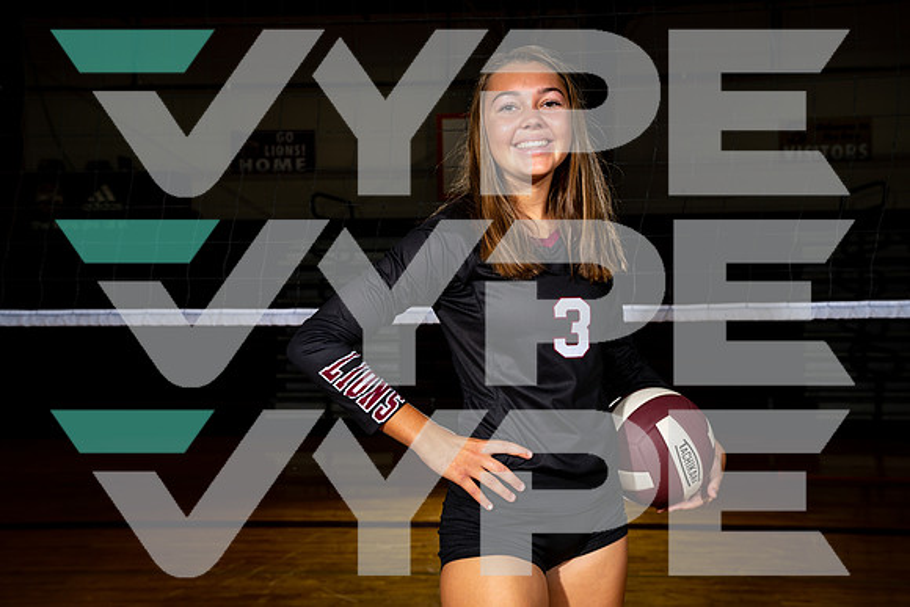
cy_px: 304
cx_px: 455
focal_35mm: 45
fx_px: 1138
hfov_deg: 43.6
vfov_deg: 29.9
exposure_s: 1/125
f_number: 8
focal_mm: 45
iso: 100
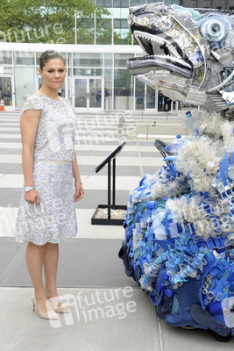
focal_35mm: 48
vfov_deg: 41.1
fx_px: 468
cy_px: 176
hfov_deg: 28.1
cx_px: 117
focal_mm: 48
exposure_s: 1/250
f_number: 7.1
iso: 800
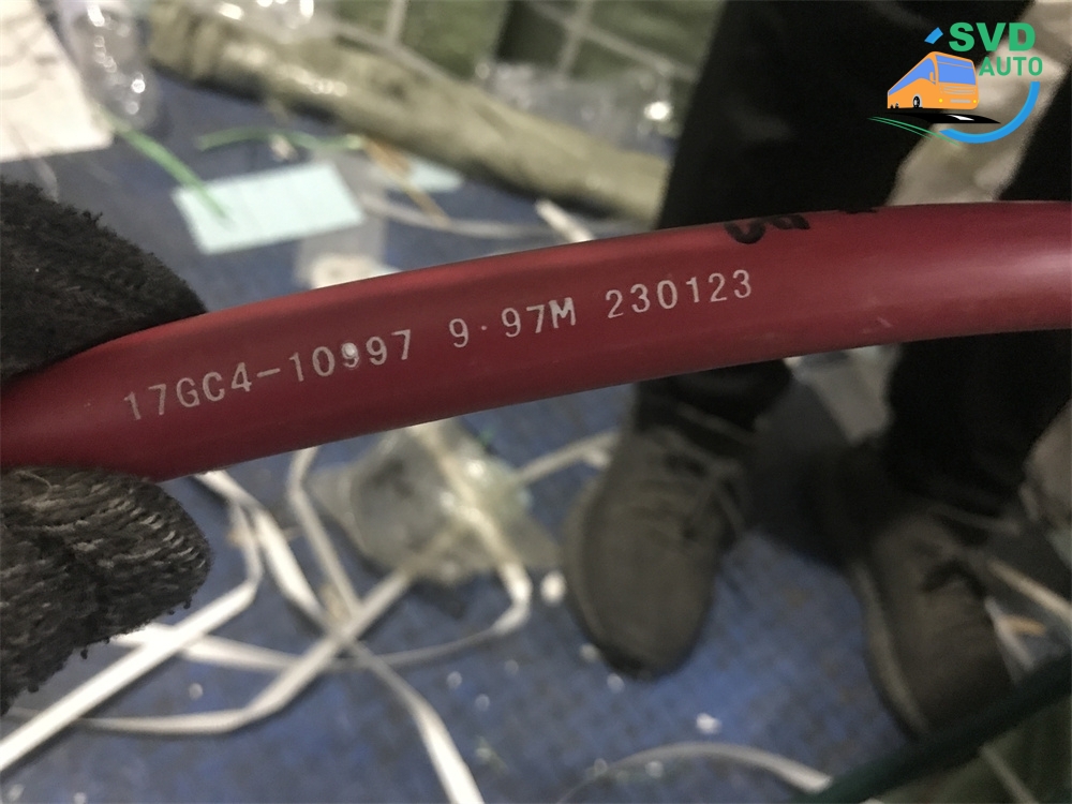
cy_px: 402
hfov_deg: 63.4
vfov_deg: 49.7
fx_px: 867
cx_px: 536
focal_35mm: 28
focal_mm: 3.99
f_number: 1.8
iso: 100
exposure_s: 1/4
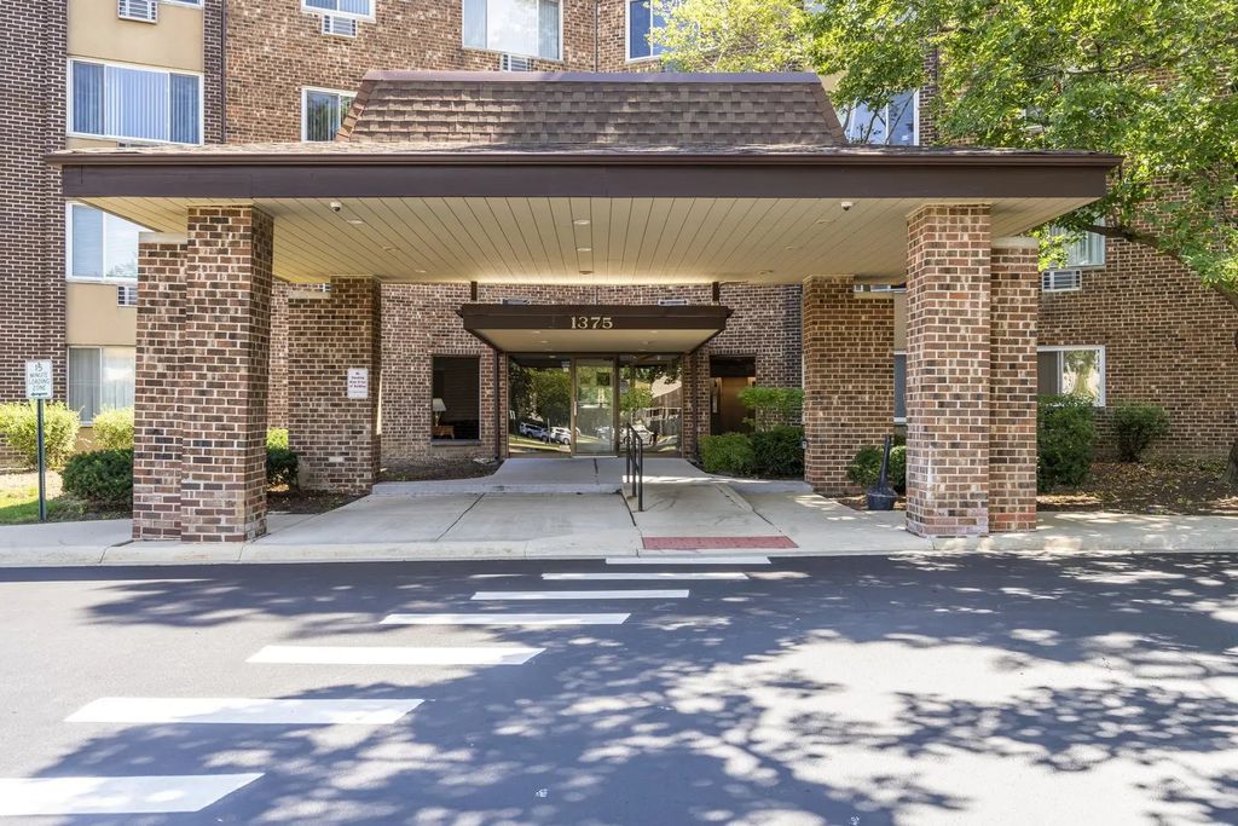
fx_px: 929
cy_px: 413
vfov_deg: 47.9
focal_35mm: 27
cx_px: 619
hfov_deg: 67.4
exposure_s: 1/13
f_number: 10
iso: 100
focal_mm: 27
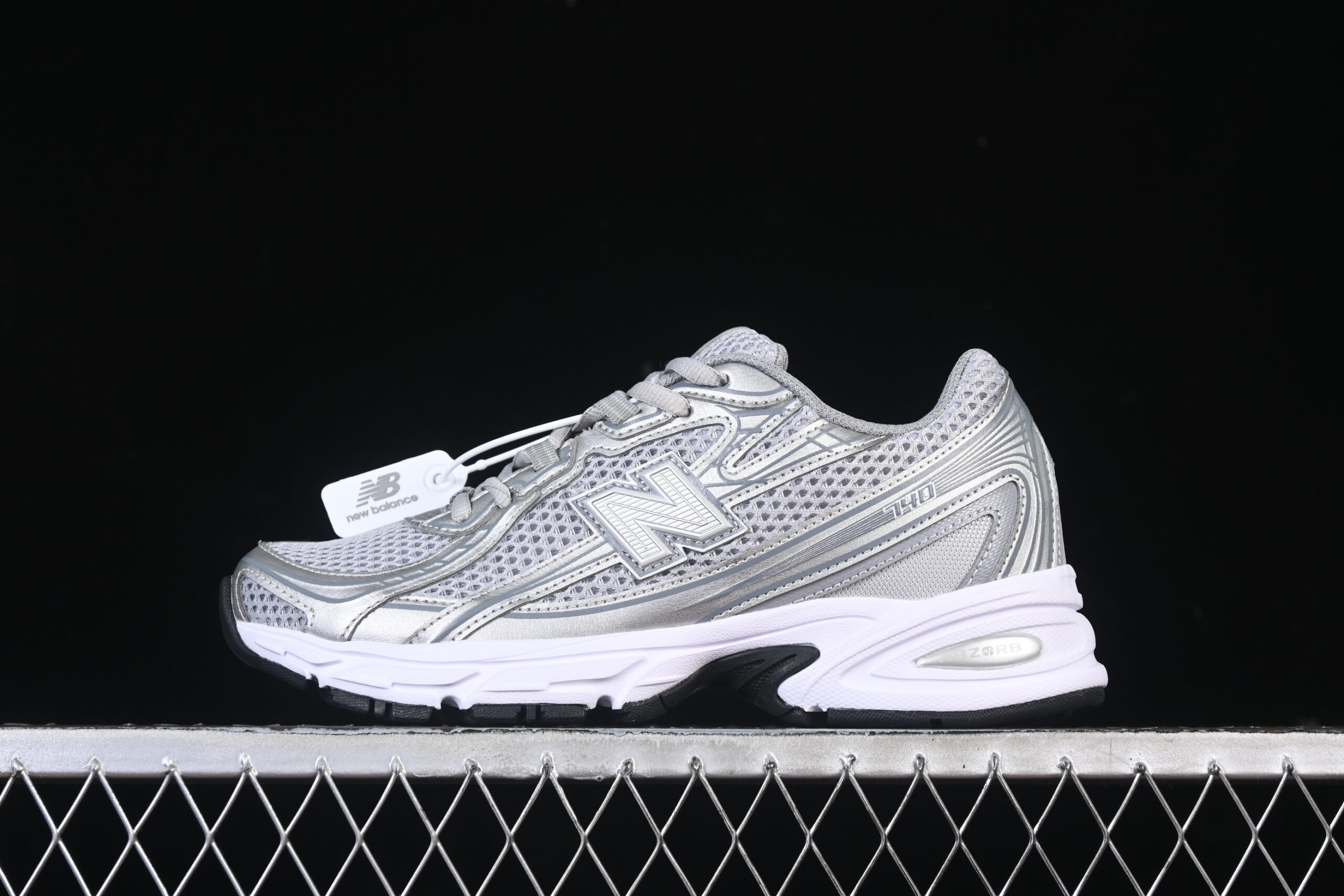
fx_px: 2800
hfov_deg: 27.0
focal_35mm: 75
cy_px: 448
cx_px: 672
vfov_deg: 18.2
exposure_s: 1/60
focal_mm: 50
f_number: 7.1
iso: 160
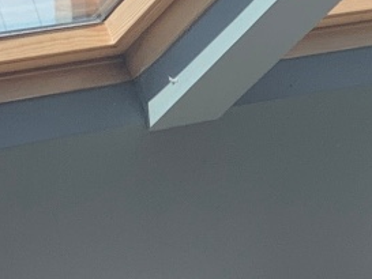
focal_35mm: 195
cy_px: -80
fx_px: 2096
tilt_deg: -6.0
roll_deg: +1.8
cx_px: 692
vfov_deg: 7.5
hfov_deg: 9.6
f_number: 1.8
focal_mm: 4.25
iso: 25
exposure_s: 1/315
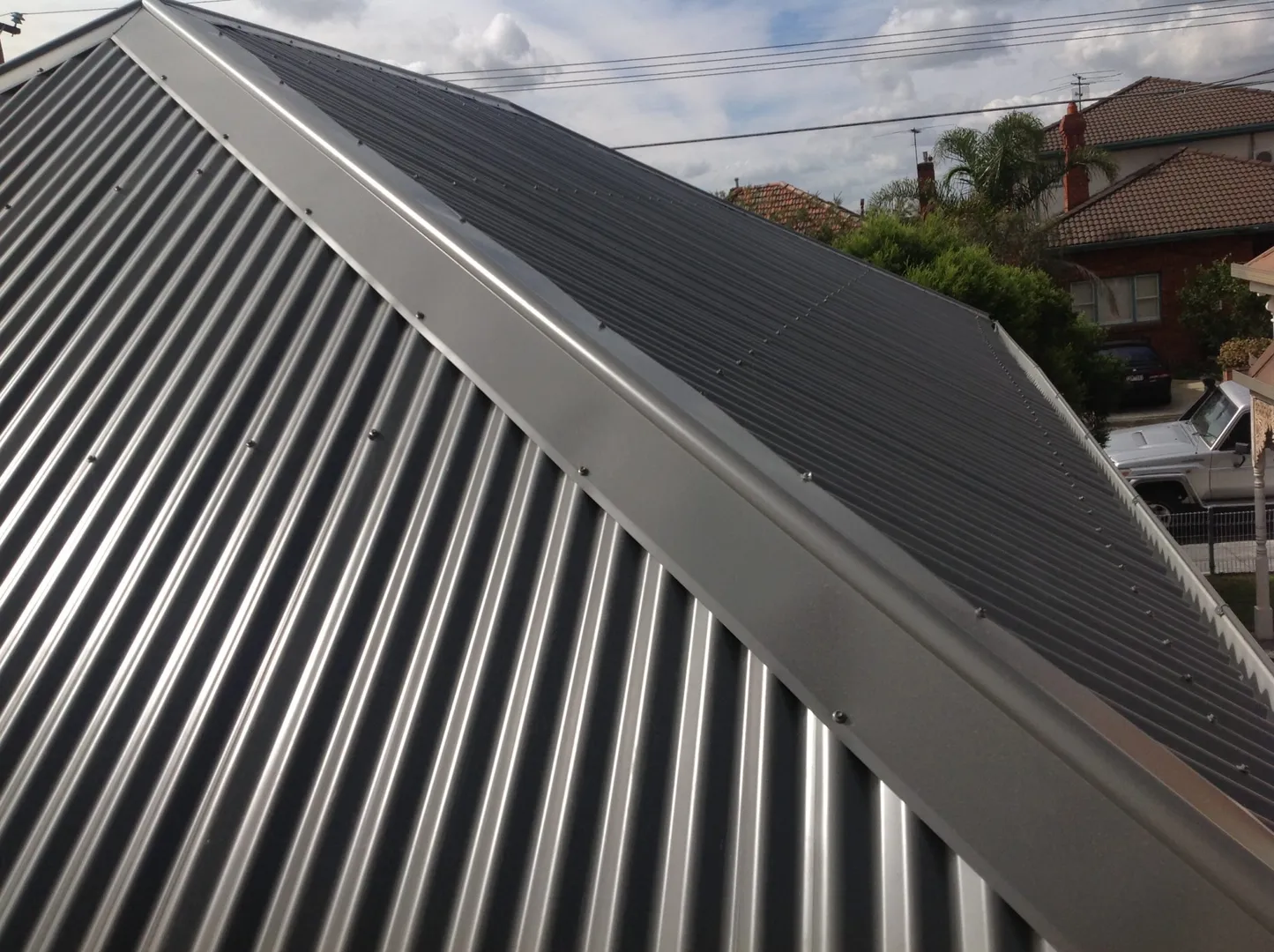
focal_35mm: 35
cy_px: 476
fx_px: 1287
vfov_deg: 40.6
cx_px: 637
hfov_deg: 52.7
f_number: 2.4
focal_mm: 4.28
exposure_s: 1/3030
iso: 50
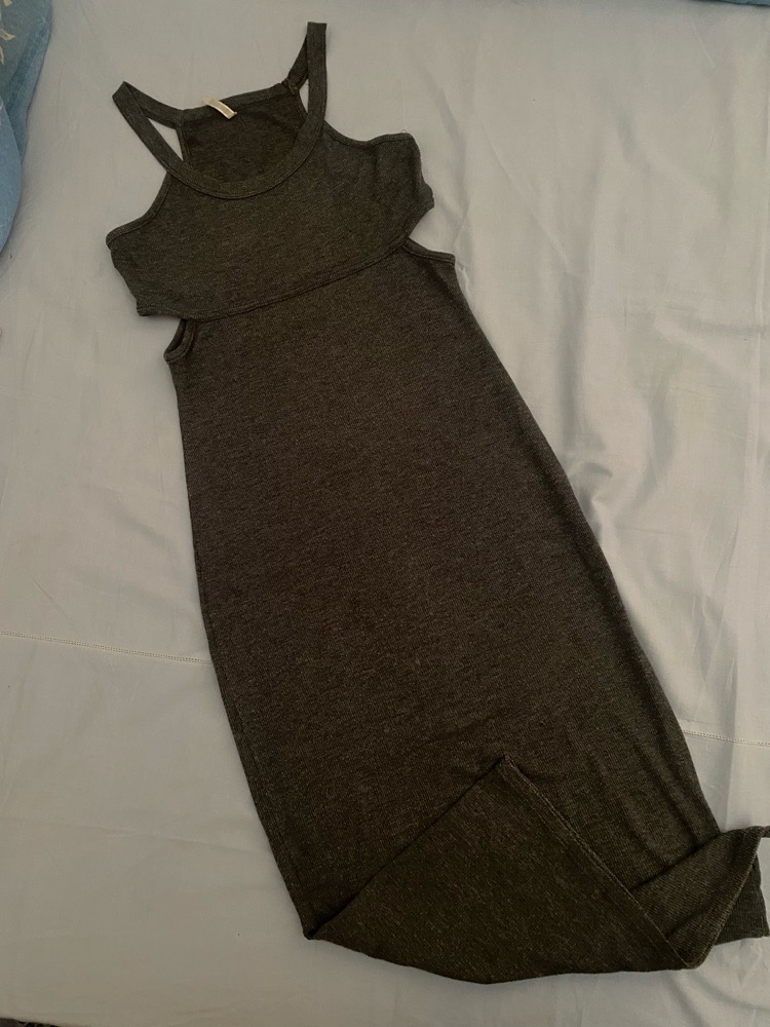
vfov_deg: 67.3
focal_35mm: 26
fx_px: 771
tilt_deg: -77.1
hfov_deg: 53.1
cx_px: 385
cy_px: 514
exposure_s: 1/30
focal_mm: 4.25
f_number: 1.8
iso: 1000
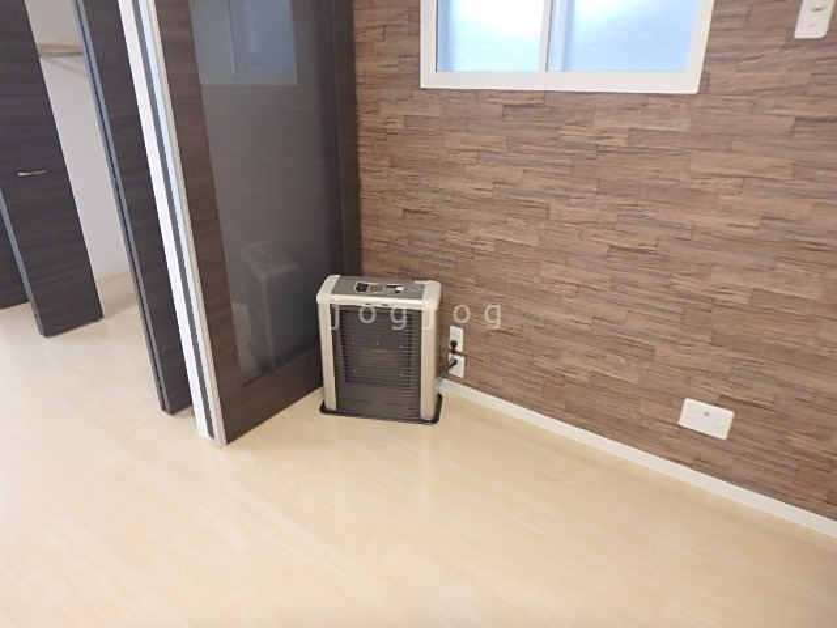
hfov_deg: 79.0
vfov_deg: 63.4
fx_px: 508
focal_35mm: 21
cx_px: 418
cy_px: 314
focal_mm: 3.7
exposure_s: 1/30
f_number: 3.5
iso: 400
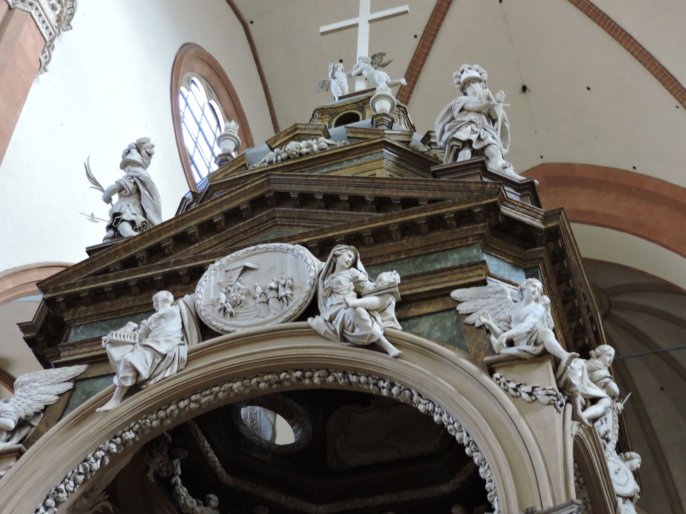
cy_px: 257
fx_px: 1387
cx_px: 343
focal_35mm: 70
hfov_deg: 27.8
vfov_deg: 21.0
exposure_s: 1/15
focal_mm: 12.5
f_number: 3.9
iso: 800
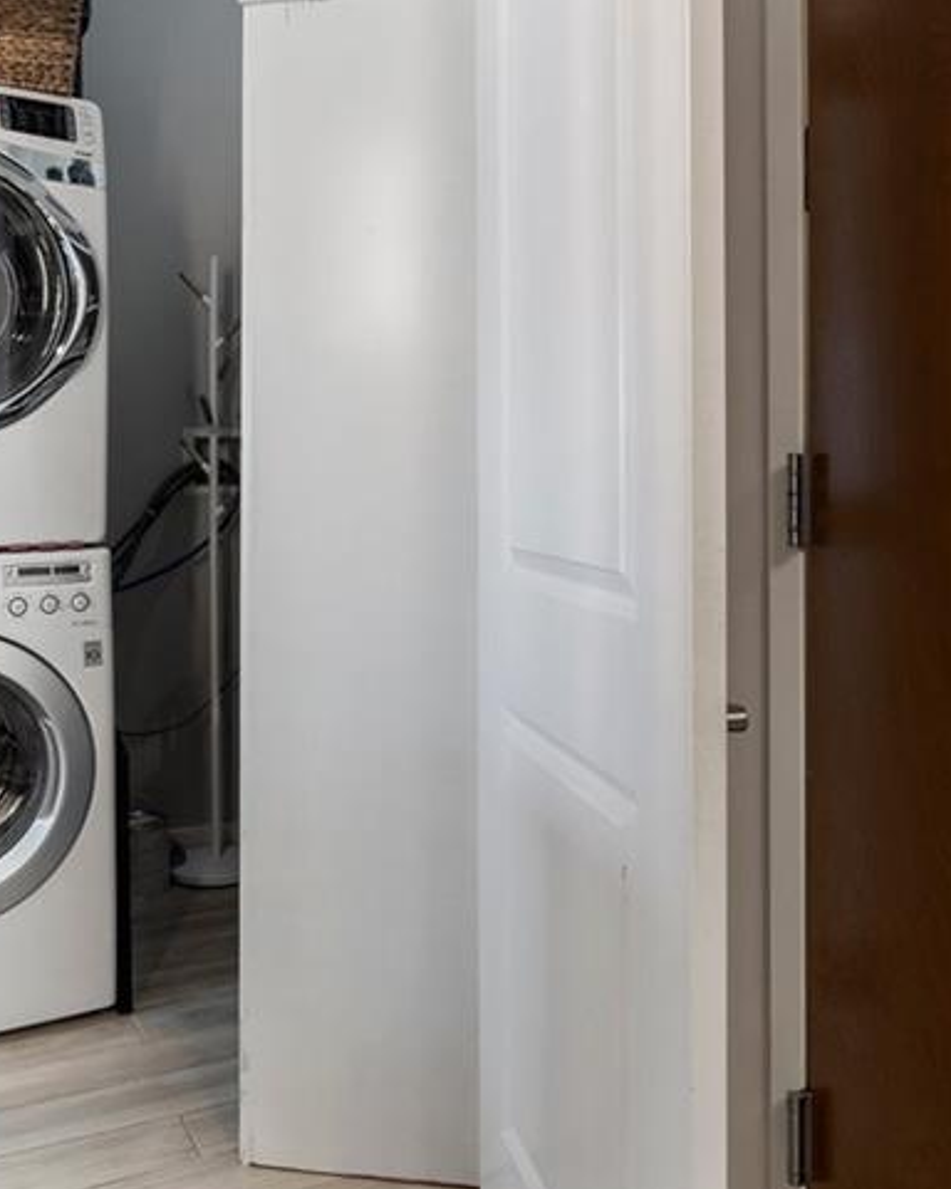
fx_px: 1126
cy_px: 445
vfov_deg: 55.0
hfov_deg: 45.8
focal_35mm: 32
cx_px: 441
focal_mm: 16
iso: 640
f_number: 8
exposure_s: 1/25
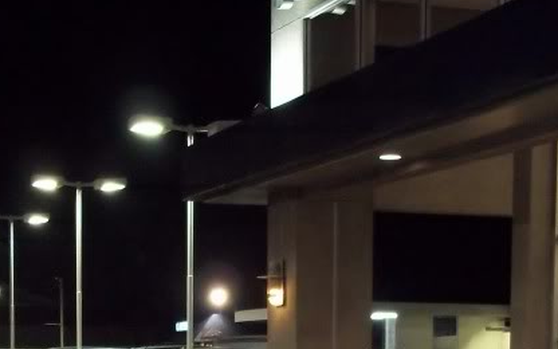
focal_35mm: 94
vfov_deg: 13.3
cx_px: 223
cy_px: 482
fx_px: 1429
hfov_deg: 22.1
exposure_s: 1/30
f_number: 3.1
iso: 400
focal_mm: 6.5
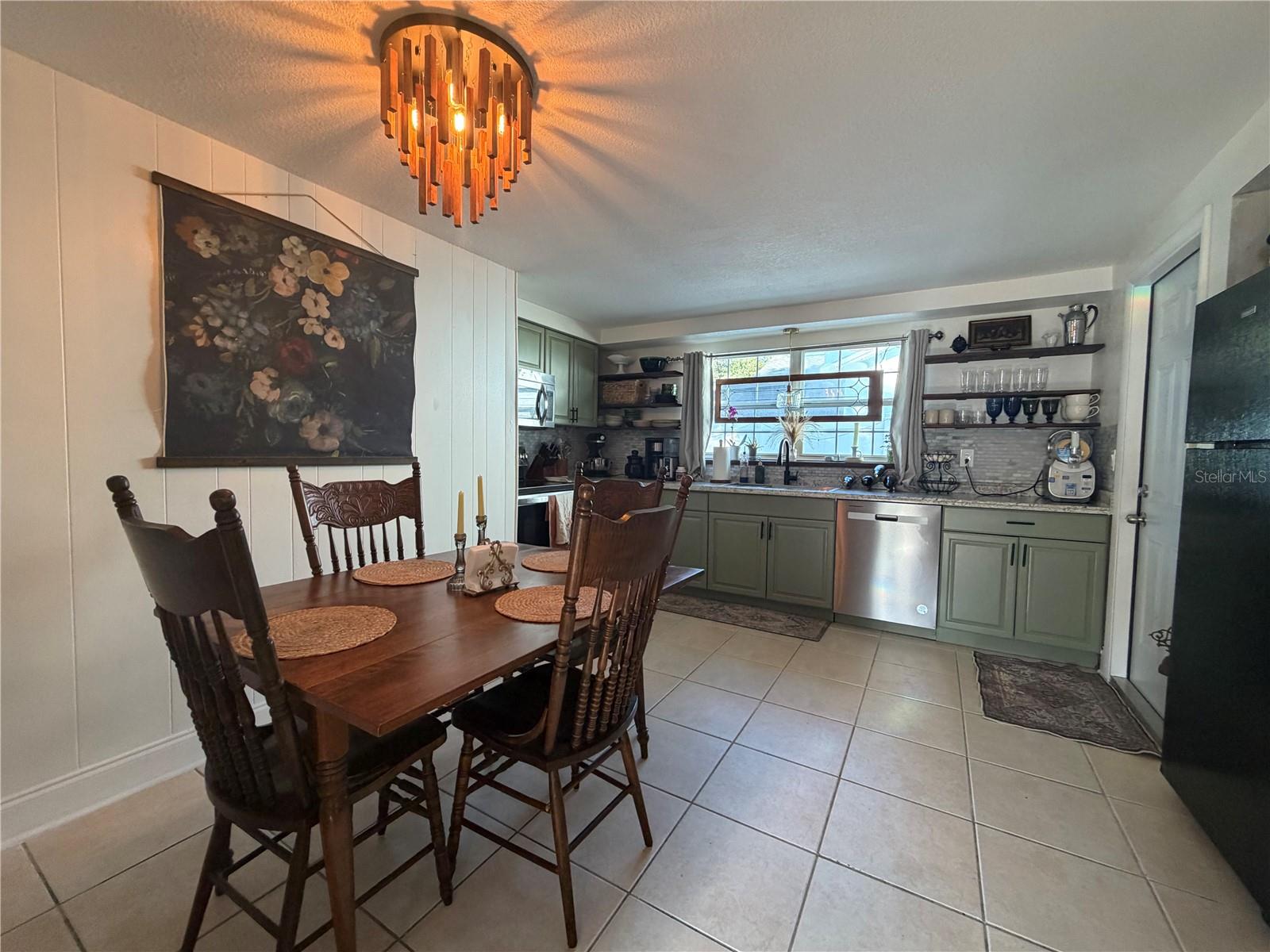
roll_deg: -1.1
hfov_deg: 102.1
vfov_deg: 85.7
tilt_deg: -2.6
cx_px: 635
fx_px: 514
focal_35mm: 14
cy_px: 476
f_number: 2.2
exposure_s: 1/60
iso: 250
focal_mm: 2.22
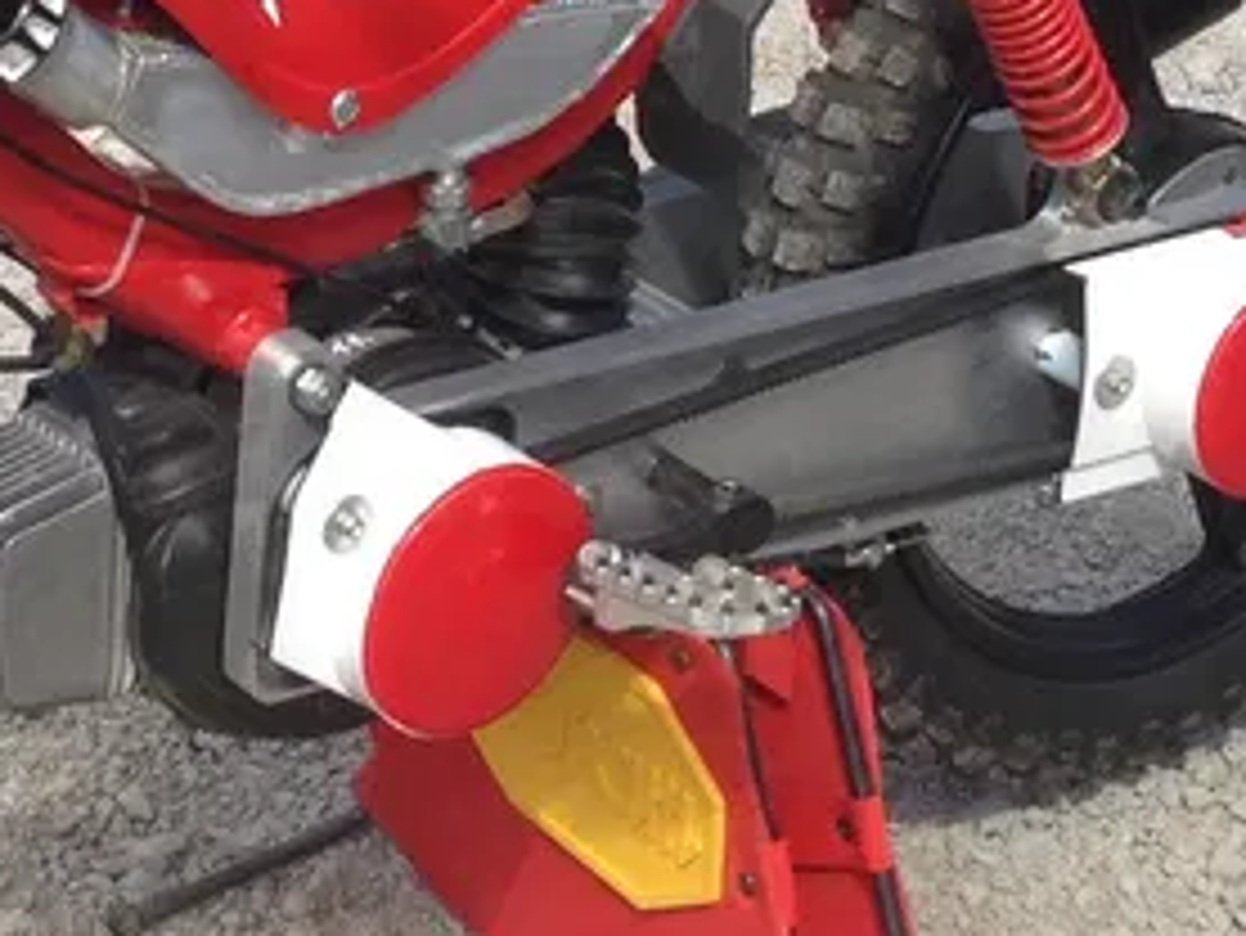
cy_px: -306
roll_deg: +1.4
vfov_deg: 10.2
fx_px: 5150
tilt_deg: -18.8
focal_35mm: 143
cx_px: 108
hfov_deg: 13.7
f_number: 2.4
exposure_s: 1/645
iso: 50
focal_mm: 4.12
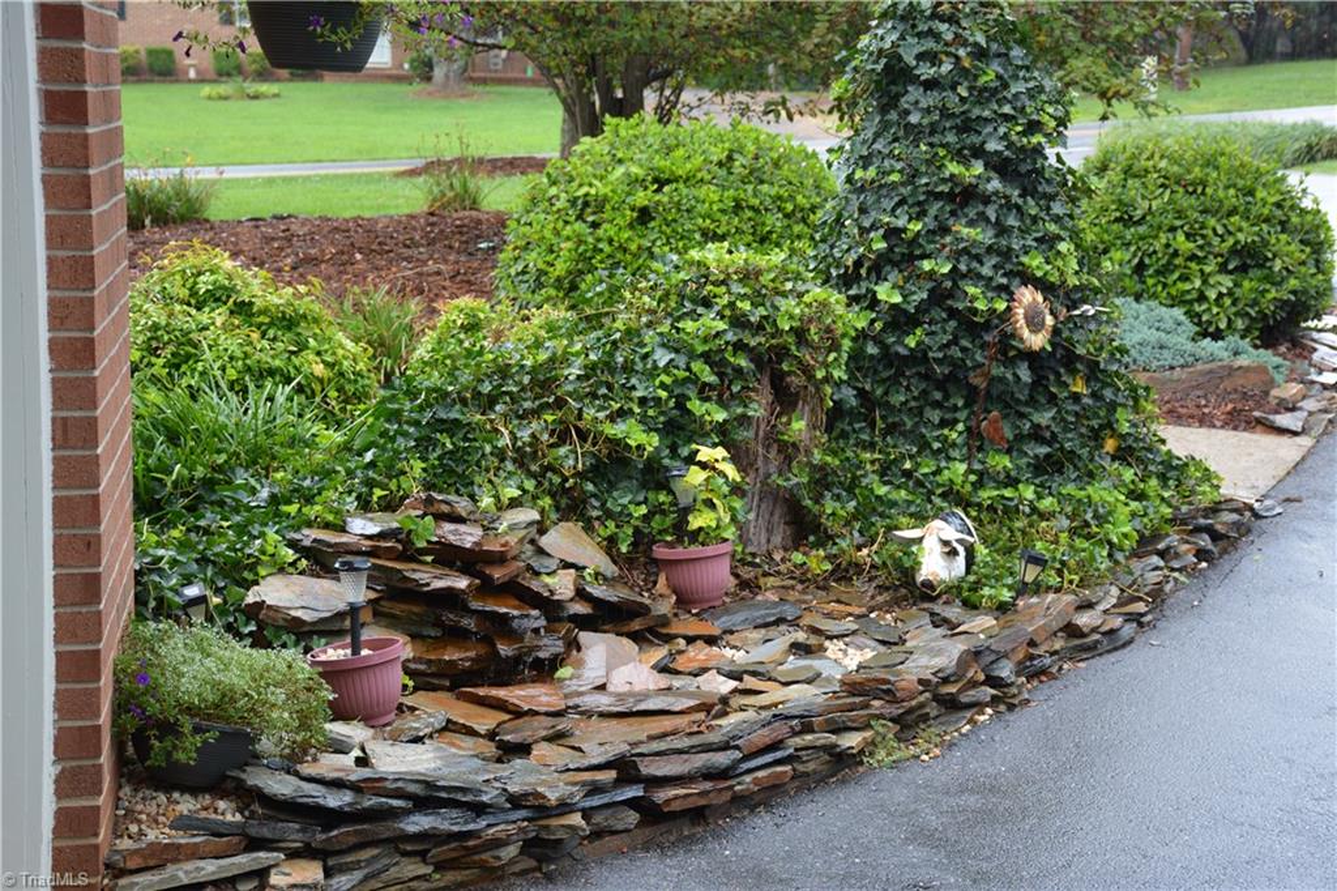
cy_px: 446
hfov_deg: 29.9
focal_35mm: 68
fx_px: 2506
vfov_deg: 20.1
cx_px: 668
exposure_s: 1/125
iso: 220
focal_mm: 45
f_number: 5.6
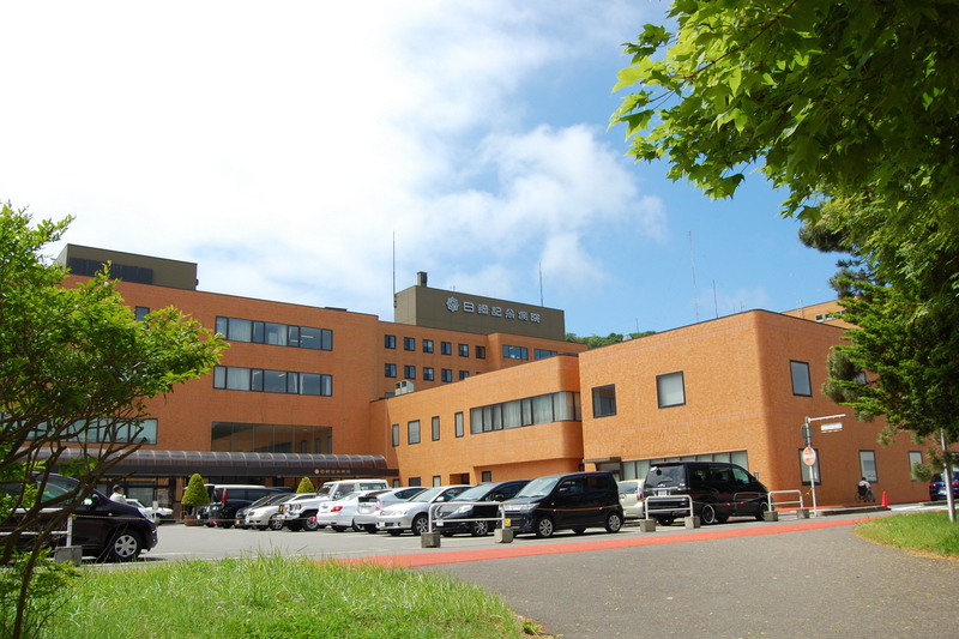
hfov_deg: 67.4
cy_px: 320
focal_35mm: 27
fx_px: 719
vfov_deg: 47.9
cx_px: 480
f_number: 9
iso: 200
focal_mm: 18
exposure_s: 1/320
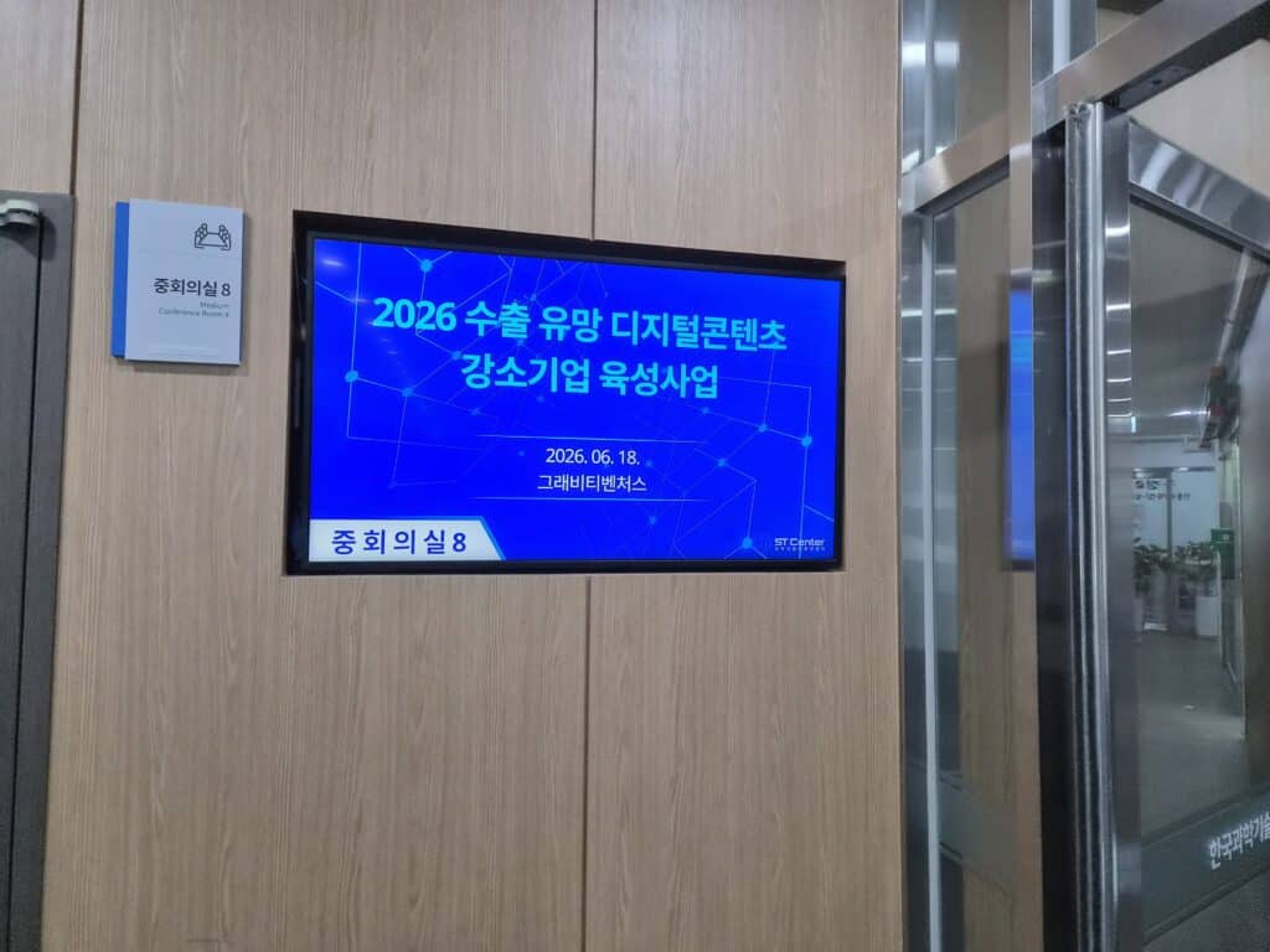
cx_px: 635
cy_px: 476
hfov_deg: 73.9
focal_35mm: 23
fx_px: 844
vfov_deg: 58.9
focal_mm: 5.4
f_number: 1.8
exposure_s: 1/120
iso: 200
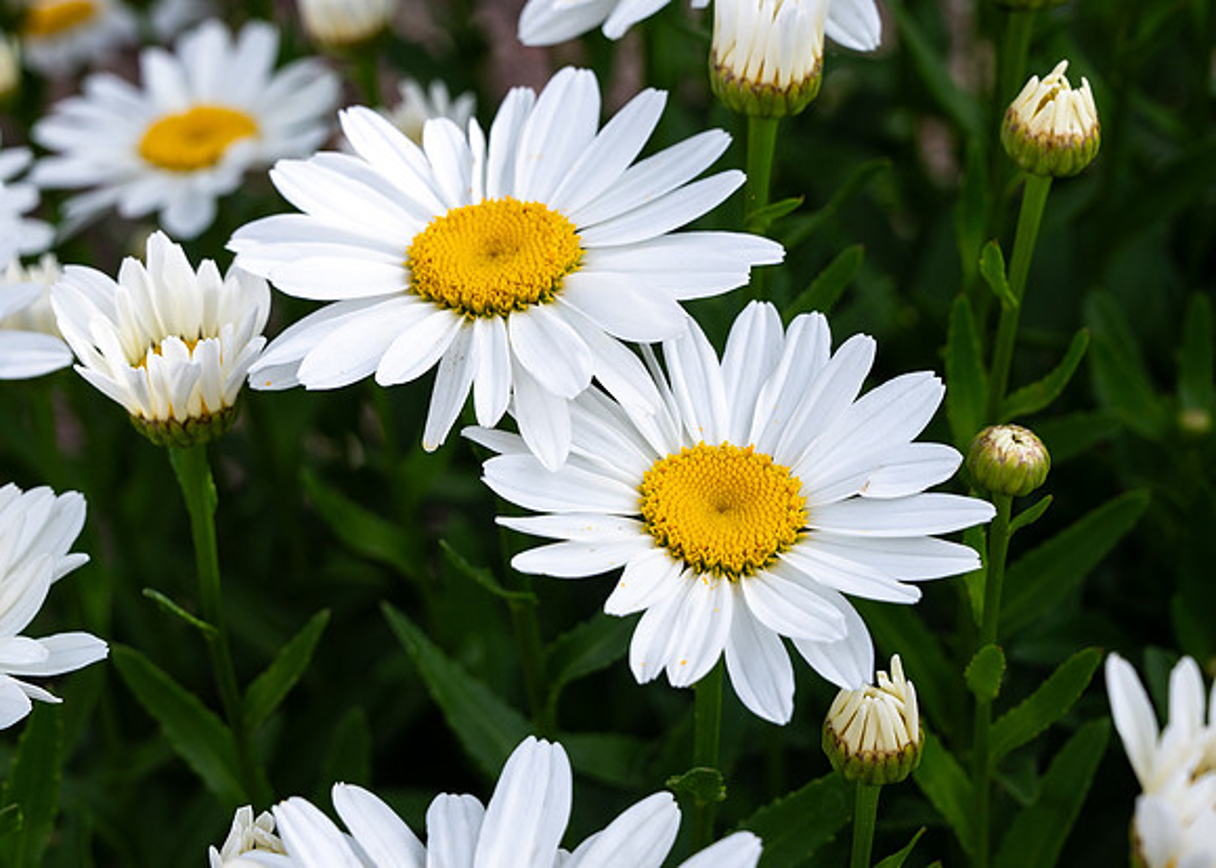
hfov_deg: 17.5
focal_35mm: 114
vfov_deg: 12.6
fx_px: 3937
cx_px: 437
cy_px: 263
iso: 100
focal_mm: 70
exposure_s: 1/320
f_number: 8
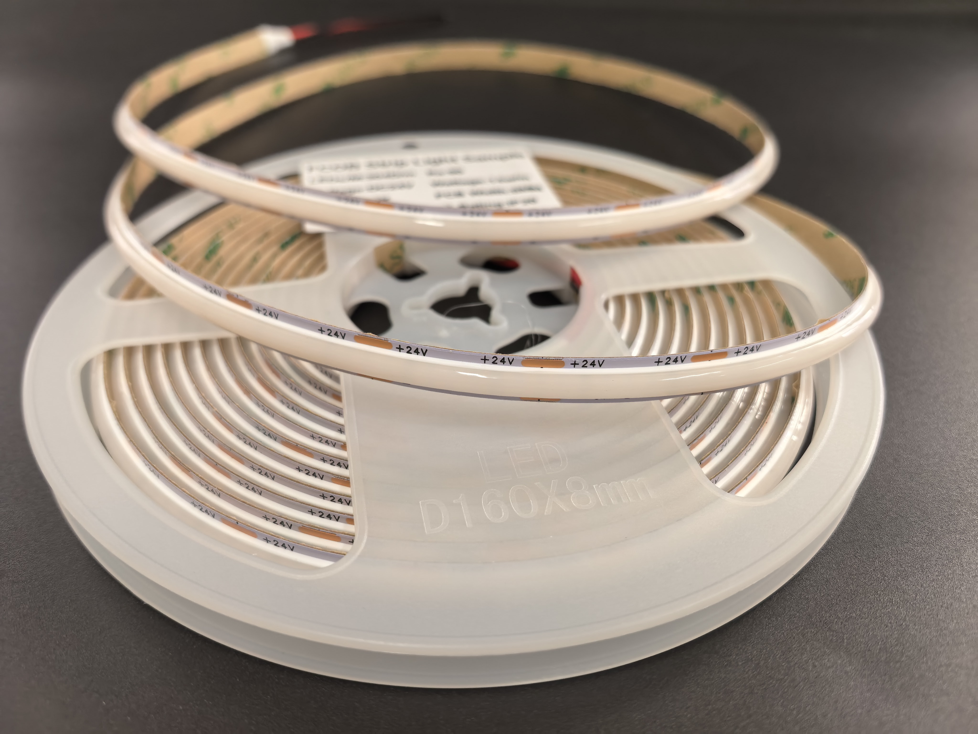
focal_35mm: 24
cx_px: 489
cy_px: 367
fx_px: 678
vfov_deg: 56.8
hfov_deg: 71.6
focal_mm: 5.75
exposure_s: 1/100
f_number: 2
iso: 160
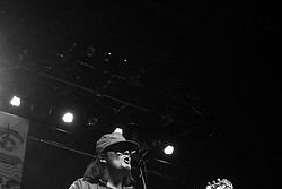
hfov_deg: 31.4
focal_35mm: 62
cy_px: 173
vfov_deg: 21.4
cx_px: 50
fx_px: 486
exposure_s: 1/100
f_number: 3.2
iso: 2500
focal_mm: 24
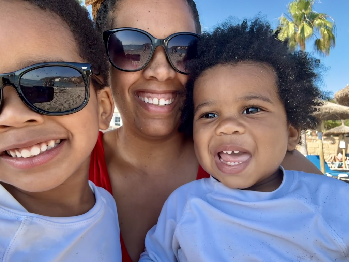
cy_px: 131
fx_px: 232
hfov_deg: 73.9
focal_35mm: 23
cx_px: 174
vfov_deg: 58.9
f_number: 1.9
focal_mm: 2.69
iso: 40
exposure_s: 1/268
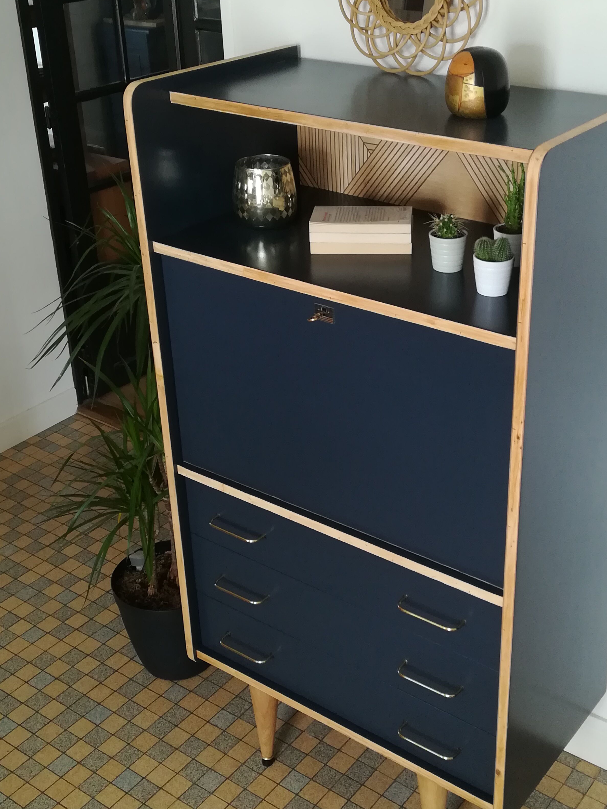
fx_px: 1052
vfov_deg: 42.1
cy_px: 380
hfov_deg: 32.1
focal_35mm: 45
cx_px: 372
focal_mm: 3.83
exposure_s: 1/33.3
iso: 125
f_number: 2.2
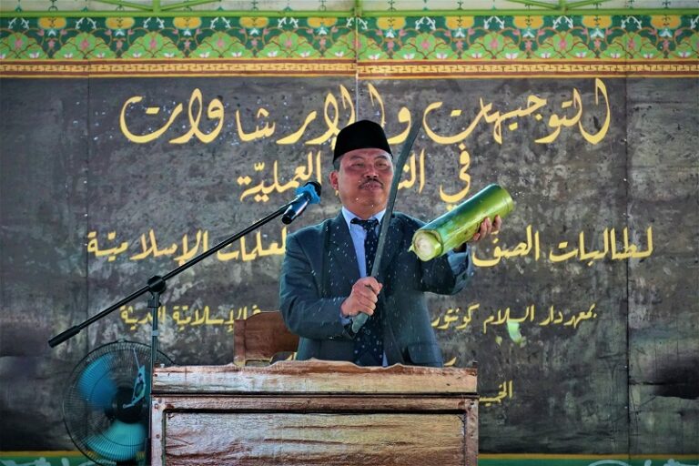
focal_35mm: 132
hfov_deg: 15.5
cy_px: 233
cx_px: 350
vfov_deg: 10.4
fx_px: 2563
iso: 3200
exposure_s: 1/320
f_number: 5.6
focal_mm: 88
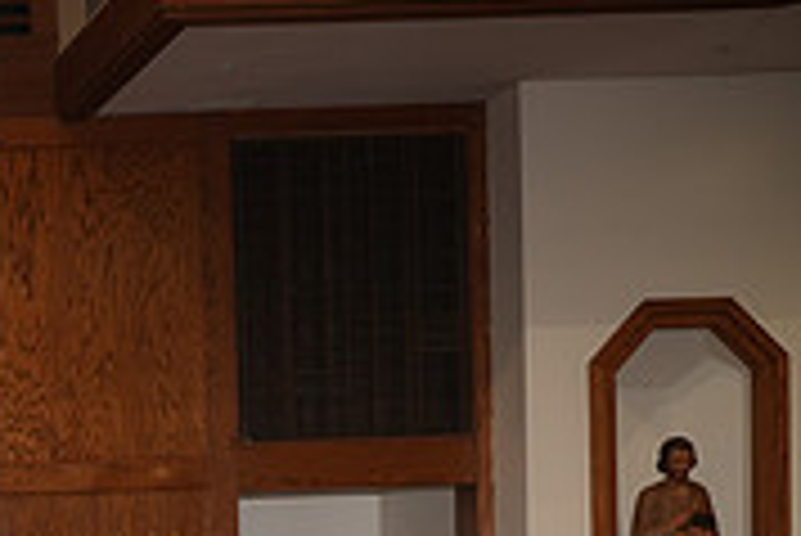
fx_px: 2026
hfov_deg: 18.9
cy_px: 827
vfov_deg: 14.0
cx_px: -486
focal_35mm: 91
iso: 320
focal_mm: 28
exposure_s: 1/60
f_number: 4.5
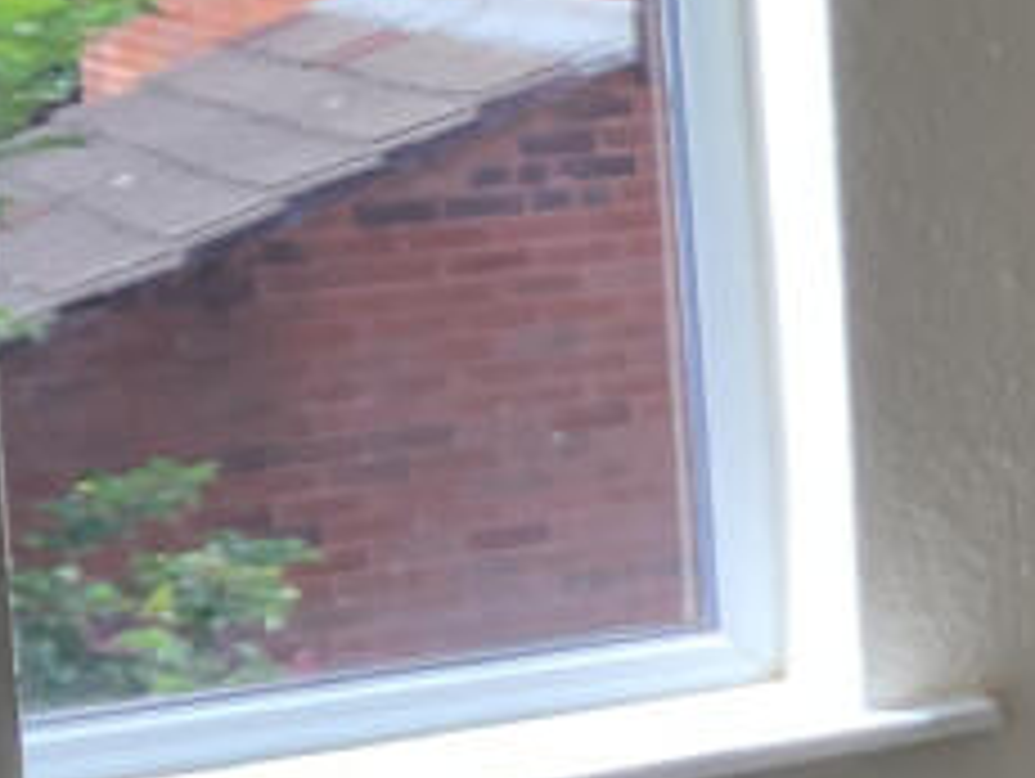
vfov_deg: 10.7
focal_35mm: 138
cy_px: 180
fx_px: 4130
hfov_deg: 12.4
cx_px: 2138
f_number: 2.4
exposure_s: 1/100
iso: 25
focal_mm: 3.3
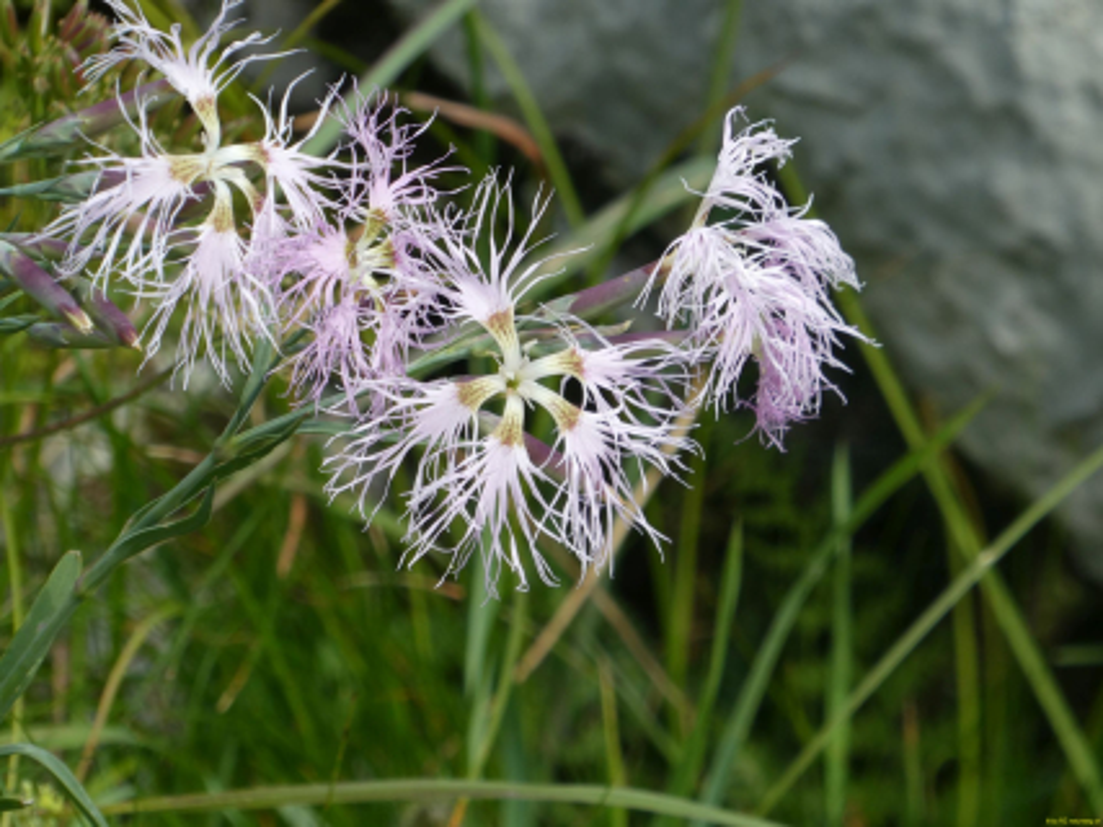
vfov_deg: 2.8
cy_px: 414
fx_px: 17106
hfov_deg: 3.7
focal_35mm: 537
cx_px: 552
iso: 80
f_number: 6.1
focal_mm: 96.2
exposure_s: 1/125
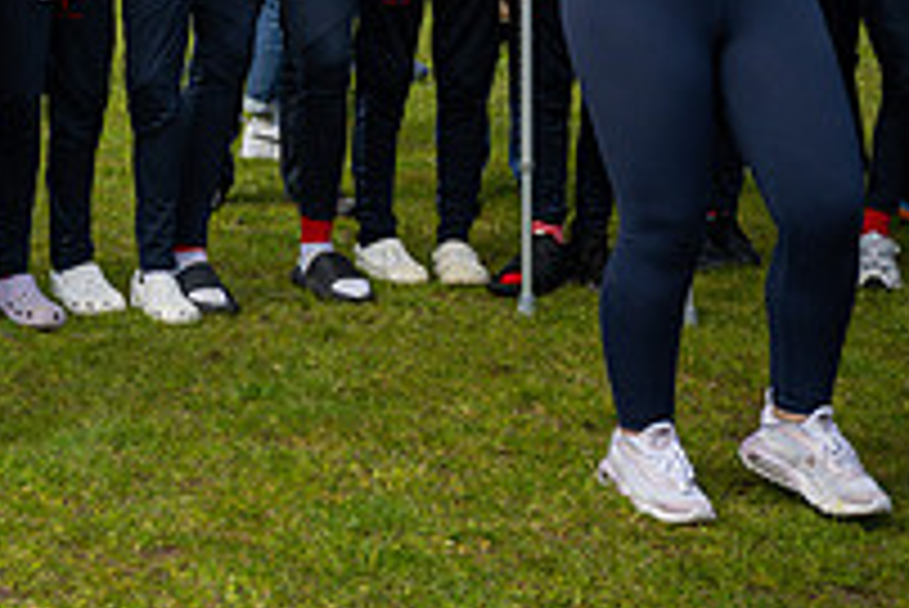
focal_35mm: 96
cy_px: -191
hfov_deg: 19.8
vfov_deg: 13.7
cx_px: -220
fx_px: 2426
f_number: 2.8
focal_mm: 33.5
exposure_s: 1/1600
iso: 100
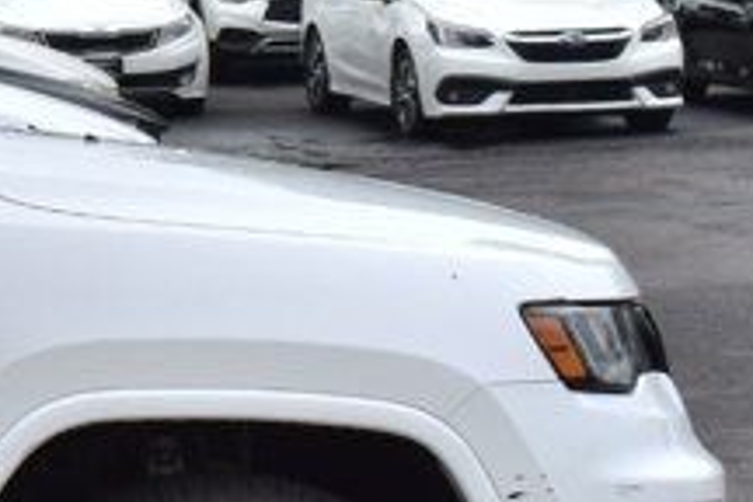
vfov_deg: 6.0
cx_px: -840
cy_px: 213
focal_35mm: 228
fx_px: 4769
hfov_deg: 8.5
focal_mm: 32
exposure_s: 1/500
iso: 280
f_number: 11
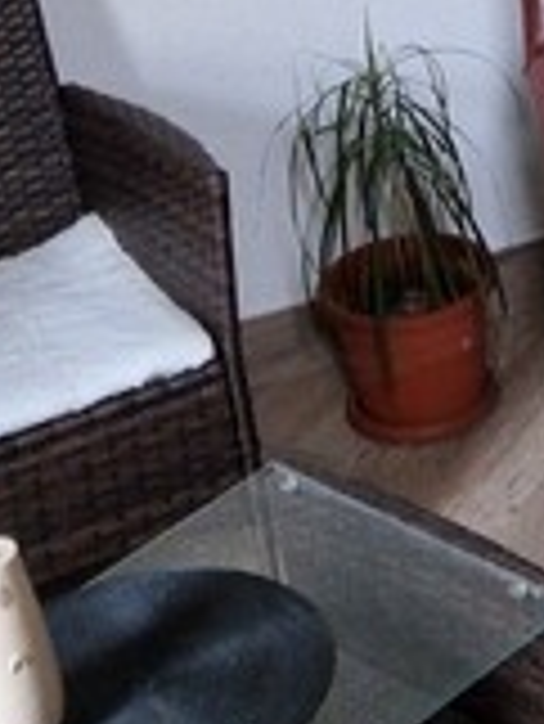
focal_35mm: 146
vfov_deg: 12.4
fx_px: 3055
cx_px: 513
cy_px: -585
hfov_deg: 10.1
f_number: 1.8
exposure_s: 1/100
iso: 640
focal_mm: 5.4
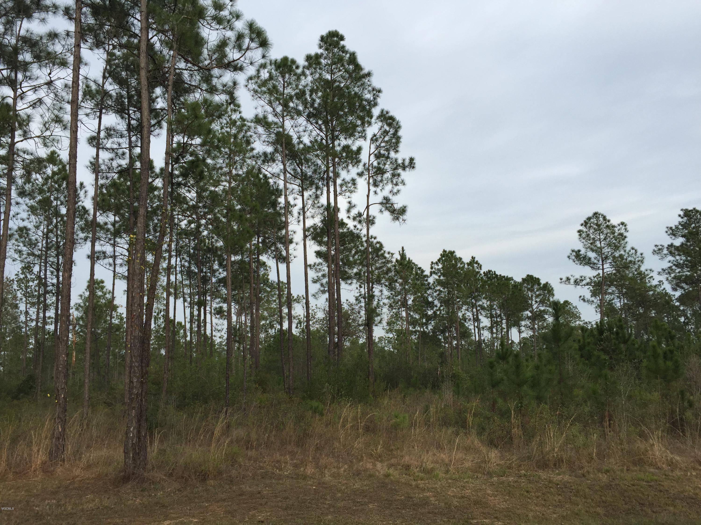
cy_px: 262
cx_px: 350
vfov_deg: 48.2
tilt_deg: +8.8
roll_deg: +0.6
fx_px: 587
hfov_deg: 61.7
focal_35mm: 29
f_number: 2.2
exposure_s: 1/964
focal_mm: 4.15
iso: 32
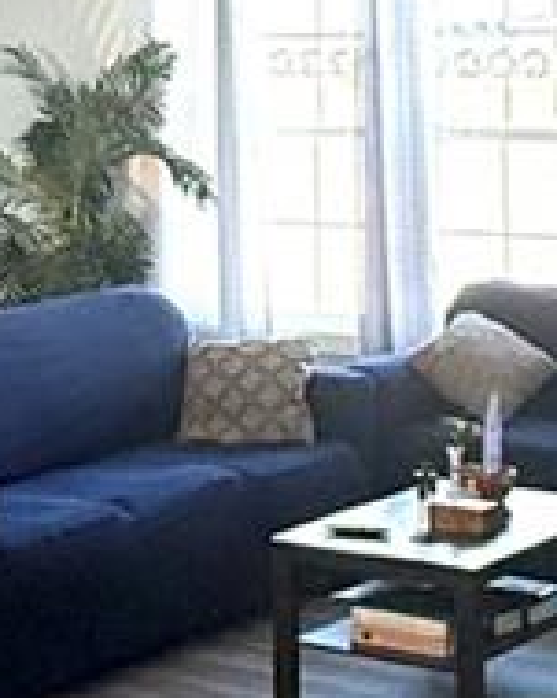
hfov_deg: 14.6
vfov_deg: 17.9
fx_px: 2145
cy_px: -55
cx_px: 41
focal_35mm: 104
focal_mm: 2.22
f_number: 2.2
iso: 250
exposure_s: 1/120
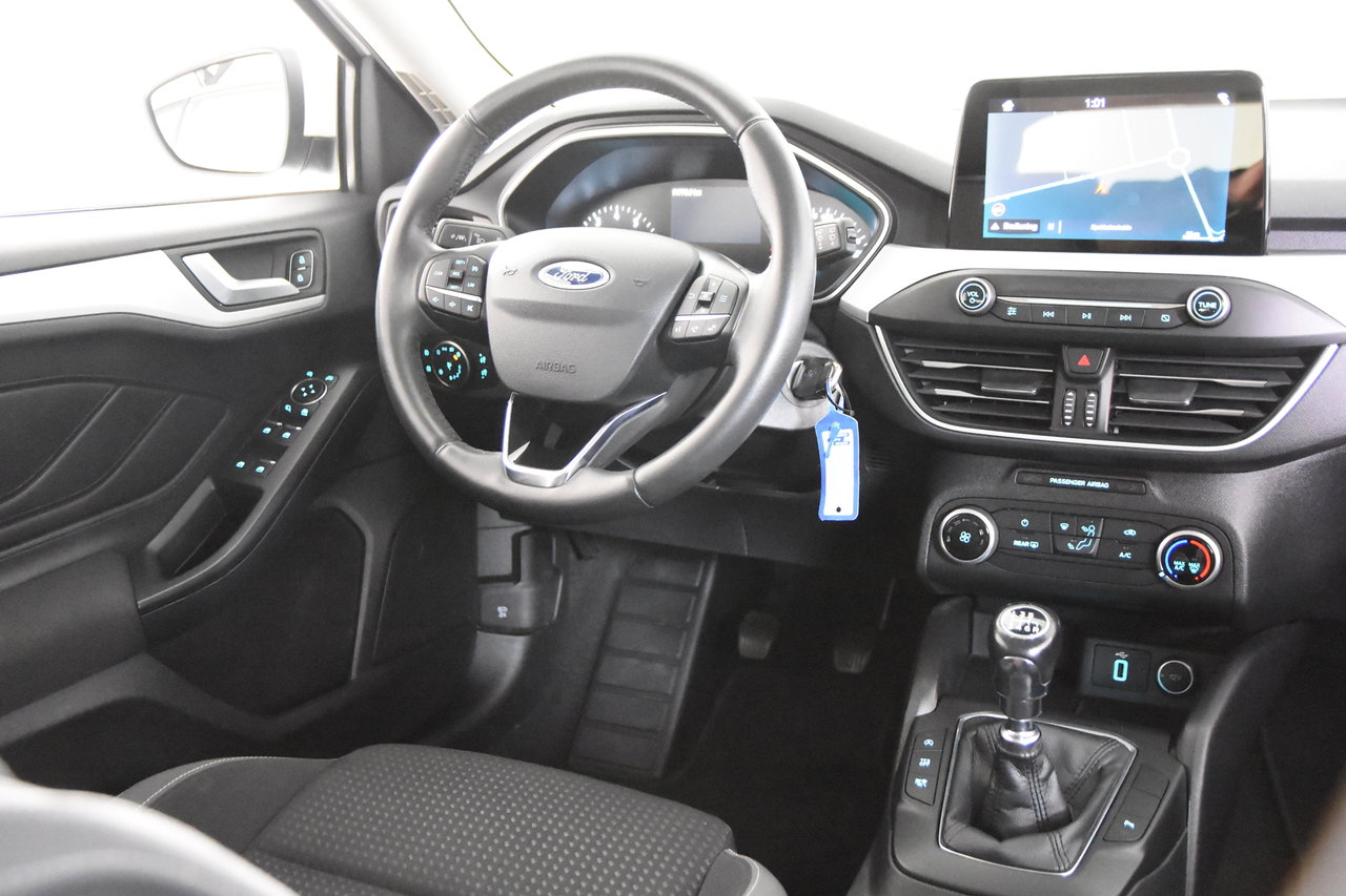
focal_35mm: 39
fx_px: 1458
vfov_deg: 34.2
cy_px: 448
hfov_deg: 49.6
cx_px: 673
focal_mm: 26
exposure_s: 1/40
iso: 12800
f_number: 3.2
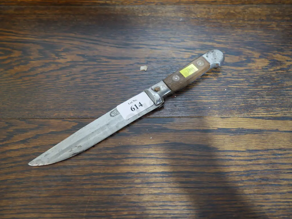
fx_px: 253
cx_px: 146
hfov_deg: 59.9
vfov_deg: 46.8
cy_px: 110
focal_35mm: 30
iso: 800
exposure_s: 1/60
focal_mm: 15
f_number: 3.6
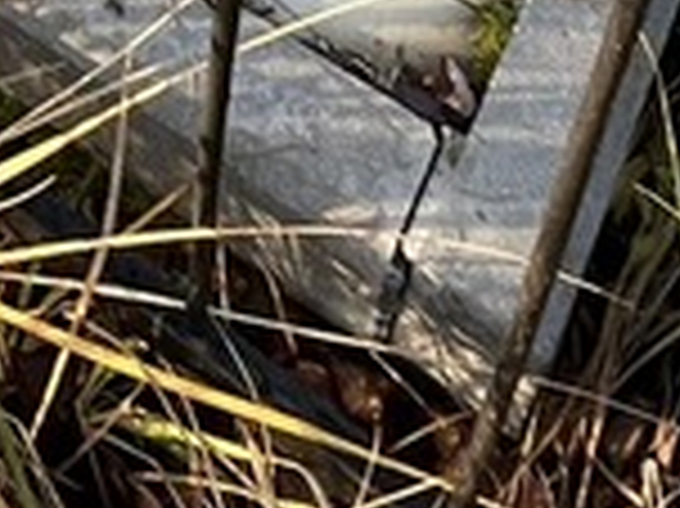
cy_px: -1043
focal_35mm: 88
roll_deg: -4.7
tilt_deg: -32.9
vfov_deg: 10.8
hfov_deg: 21.2
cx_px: -59
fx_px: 1727
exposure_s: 1/193
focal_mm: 1.57
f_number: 1.8
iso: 32
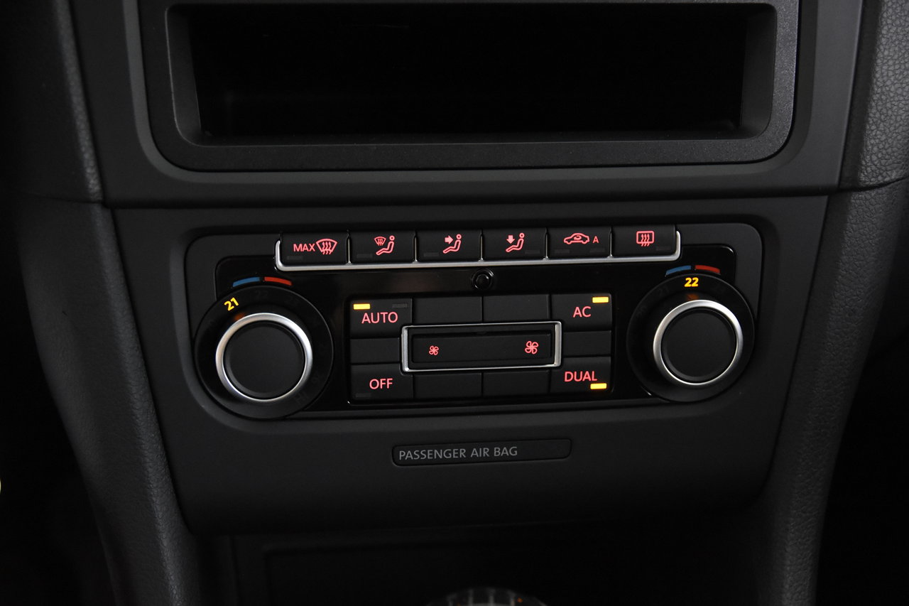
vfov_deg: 22.6
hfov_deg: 33.4
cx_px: 454
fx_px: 1515
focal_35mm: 60
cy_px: 303
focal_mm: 40
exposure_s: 1/60
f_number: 3.5
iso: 5000
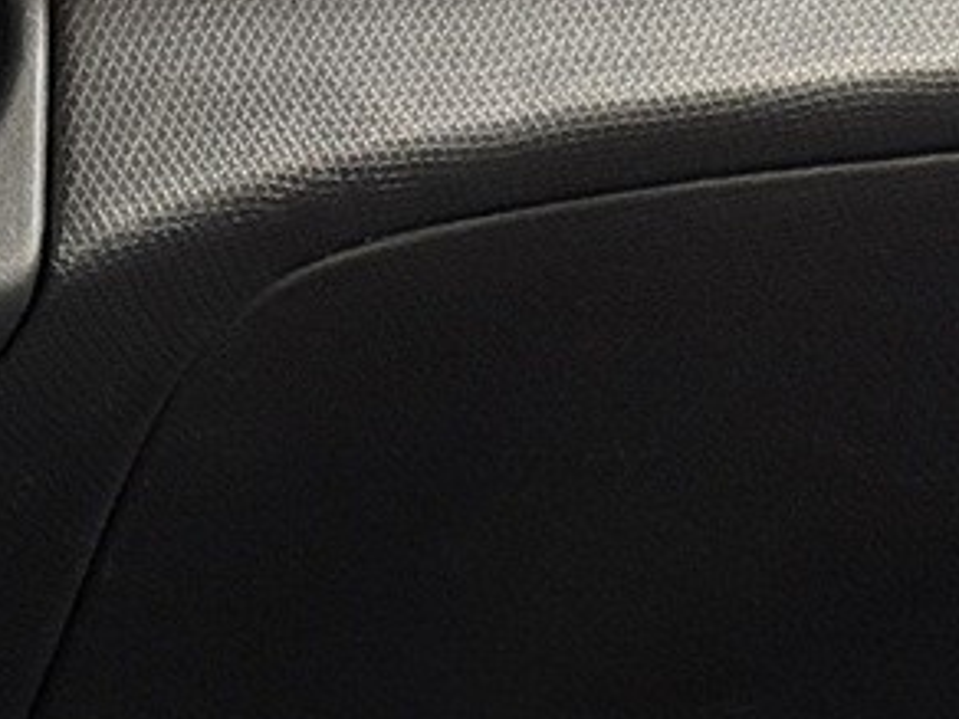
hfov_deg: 7.9
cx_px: -1163
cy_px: 1477
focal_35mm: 237
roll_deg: -0.8
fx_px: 6566
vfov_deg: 6.1
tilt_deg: -34.1
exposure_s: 1/33
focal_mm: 6.76
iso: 400
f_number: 1.78
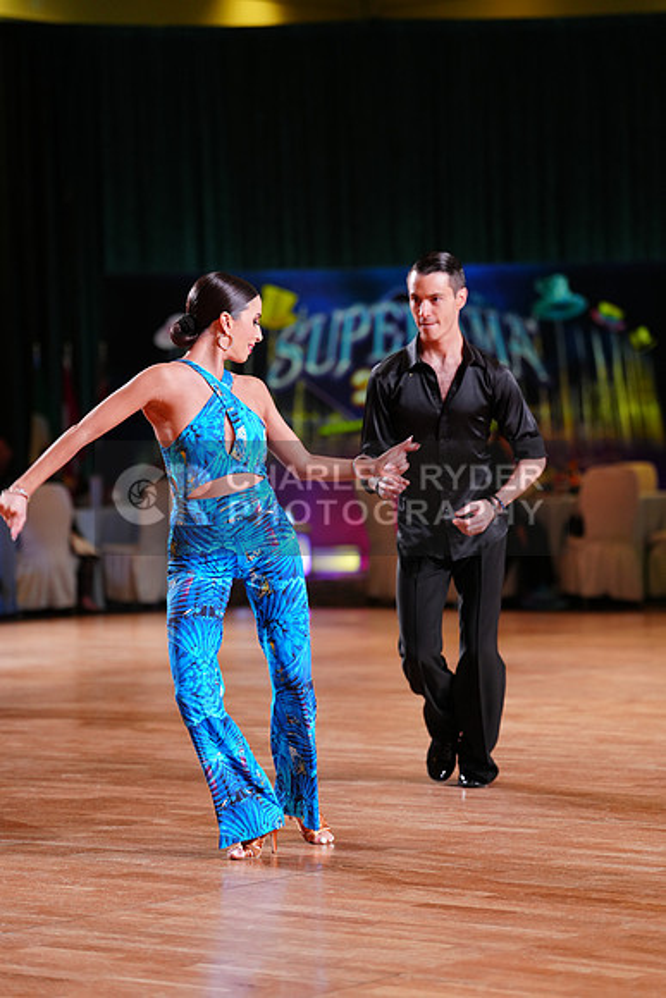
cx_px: 333
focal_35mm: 106
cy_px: 499
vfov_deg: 19.3
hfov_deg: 12.9
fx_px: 2940
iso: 1600
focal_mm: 106
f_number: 2.8
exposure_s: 1/400
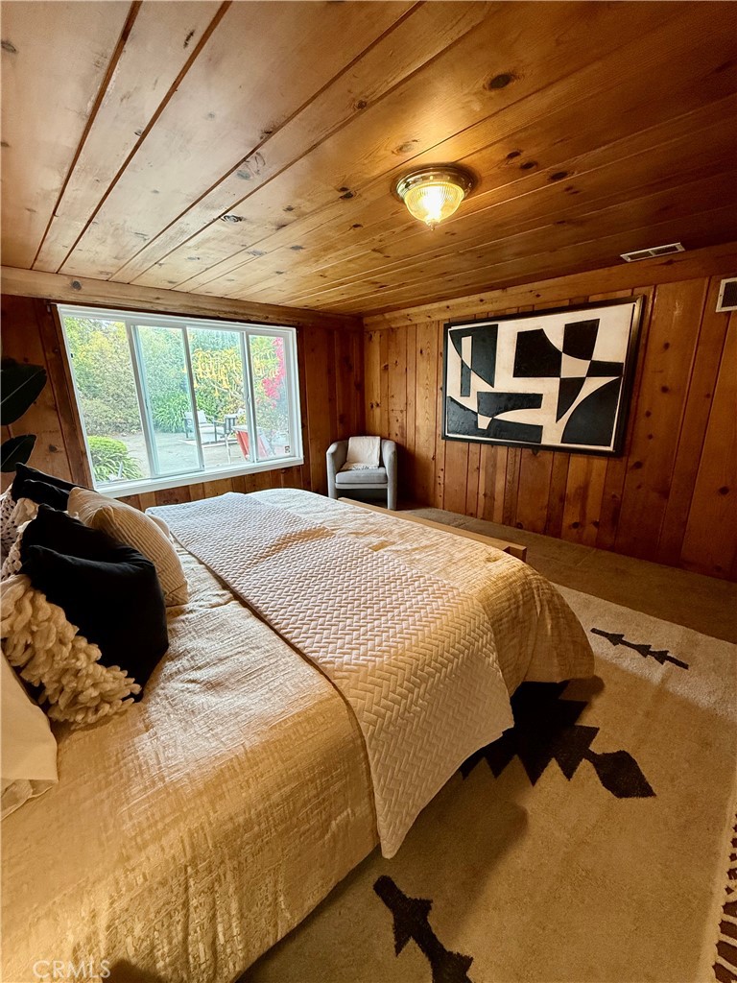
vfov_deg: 102.1
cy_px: 492
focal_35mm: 14
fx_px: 397
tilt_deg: -14.2
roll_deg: +0.0
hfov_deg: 85.7
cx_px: 368
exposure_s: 1/120
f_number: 2.2
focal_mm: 2.22
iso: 250
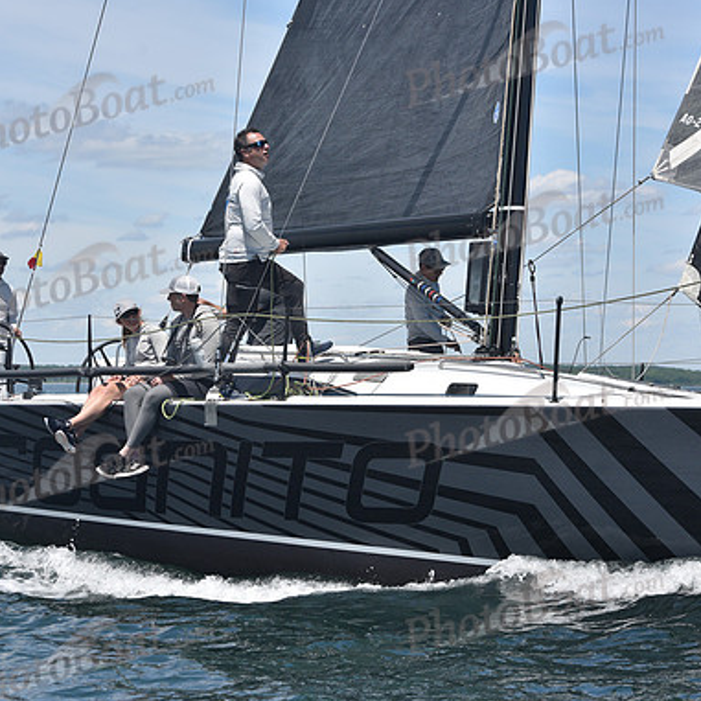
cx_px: 311
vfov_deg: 16.4
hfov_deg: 16.4
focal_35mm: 106
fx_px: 2429
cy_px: 350
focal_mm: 82
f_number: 7.1
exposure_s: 1/800
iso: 320
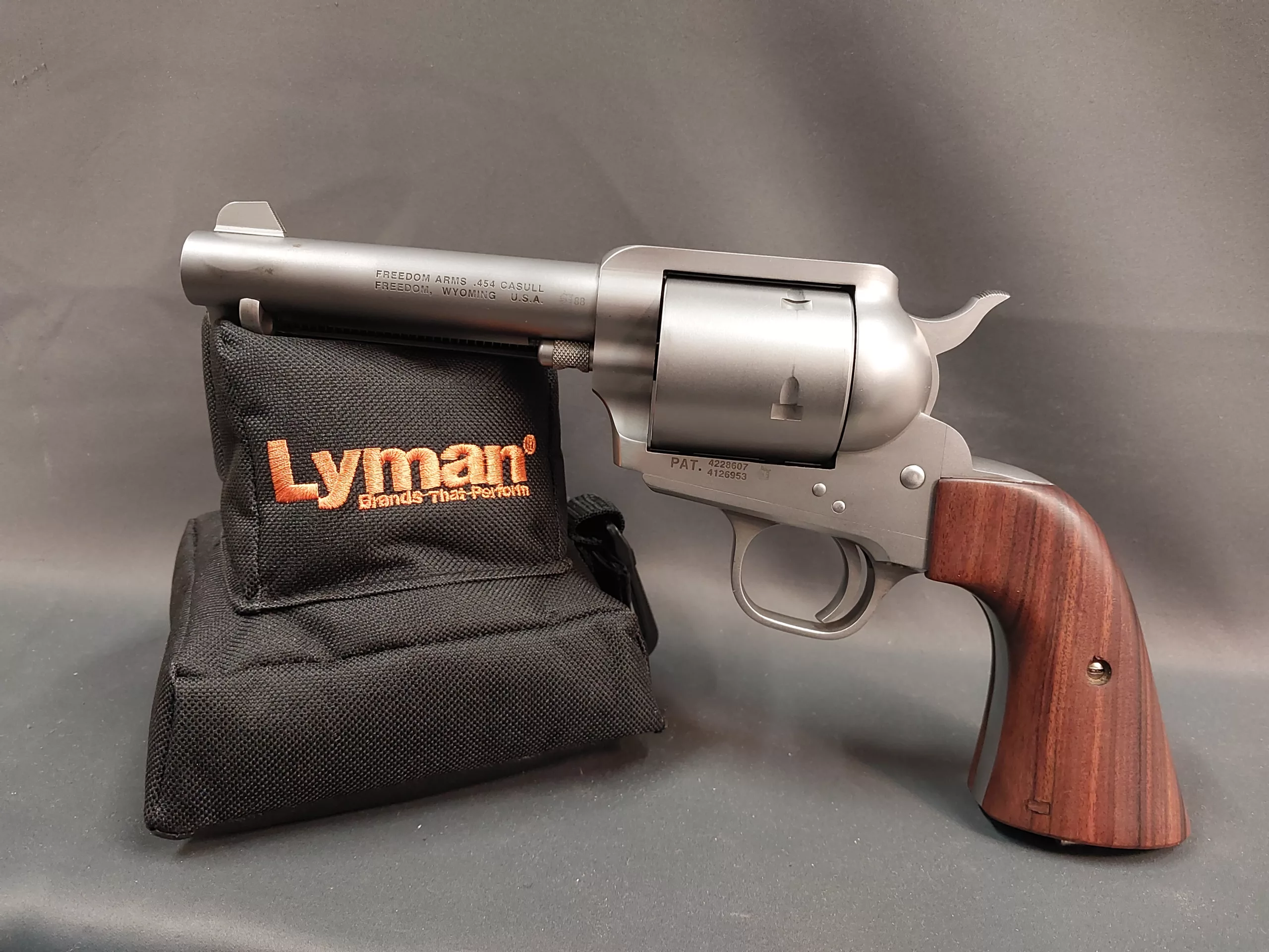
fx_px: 990
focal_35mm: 27
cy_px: 476
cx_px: 634
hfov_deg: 65.3
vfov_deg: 51.4
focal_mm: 4
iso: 320
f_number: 1.8
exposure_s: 1/25
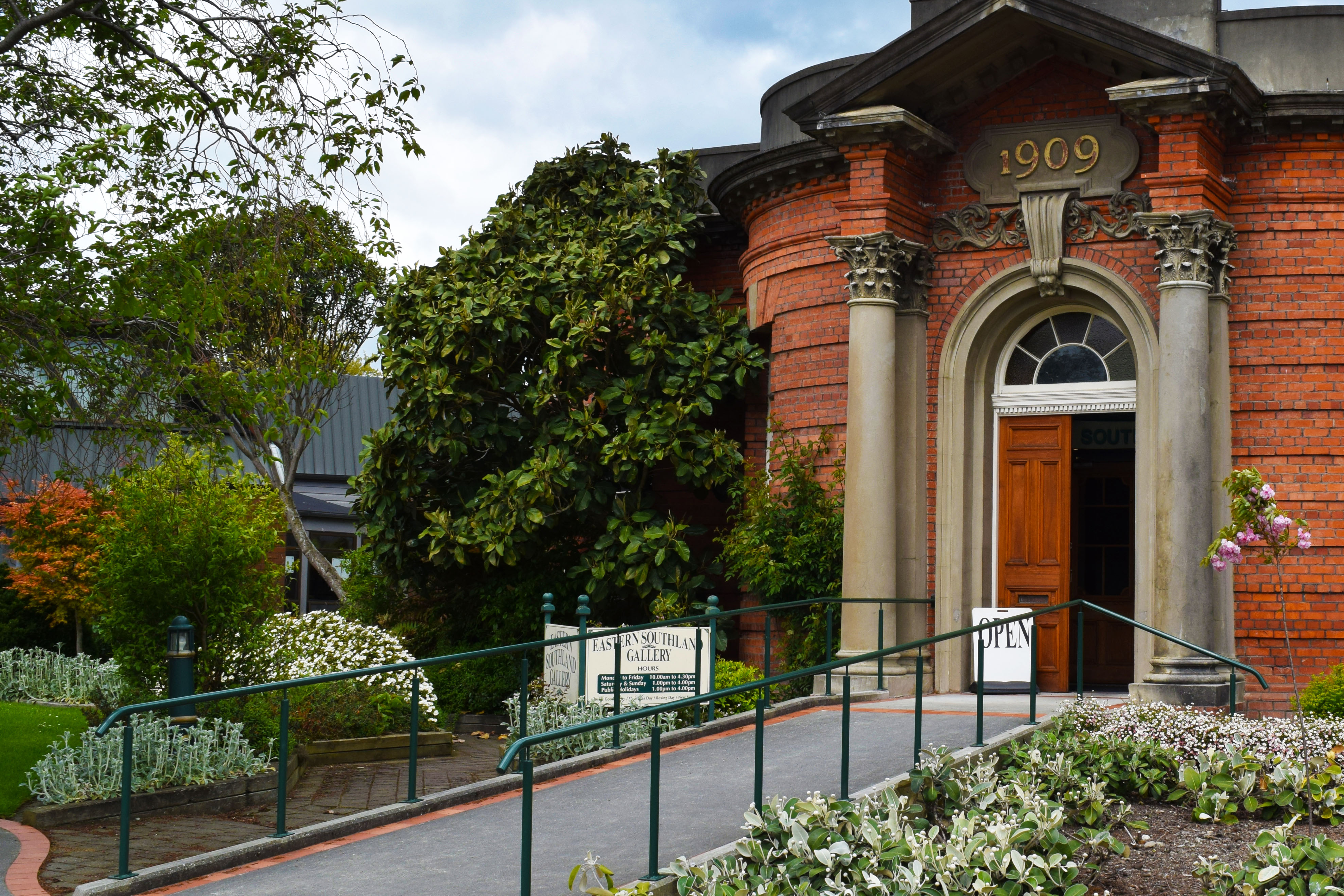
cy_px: 472
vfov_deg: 27.0
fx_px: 1867
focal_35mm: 50
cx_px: 972
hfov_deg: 38.8
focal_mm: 22
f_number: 10
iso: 200
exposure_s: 1/400
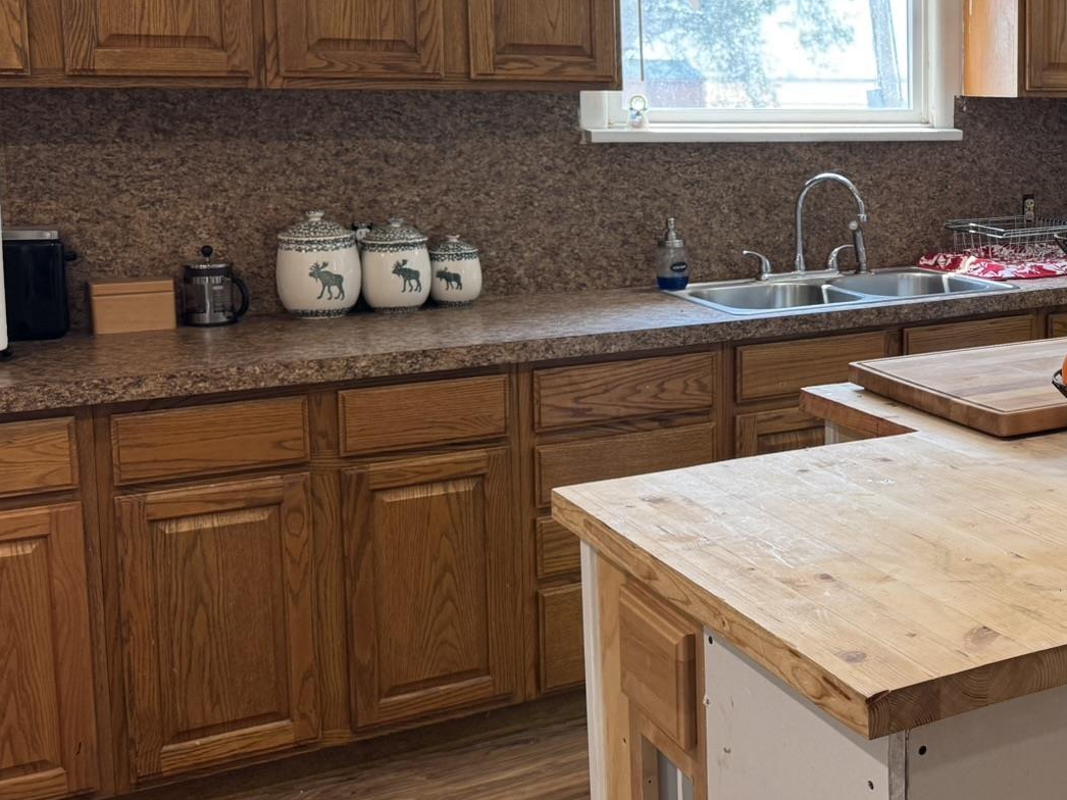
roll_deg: +0.3
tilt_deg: -5.0
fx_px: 1448
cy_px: 246
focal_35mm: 47
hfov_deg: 36.9
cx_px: 1027
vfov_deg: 30.6
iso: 100
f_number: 1.78
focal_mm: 6.76
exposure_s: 1/120
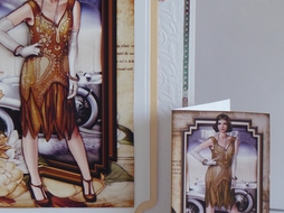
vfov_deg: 7.2
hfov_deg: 9.5
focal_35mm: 207
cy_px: 76
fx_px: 1697
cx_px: 55
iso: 320
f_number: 5.1
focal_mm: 19
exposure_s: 1/125
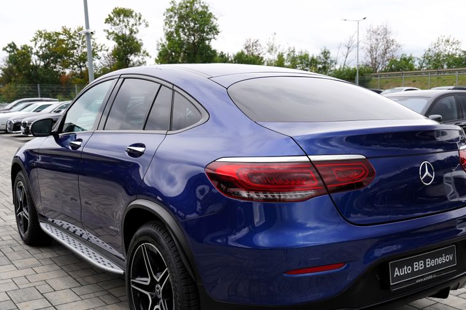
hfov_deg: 48.4
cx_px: 257
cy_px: 192
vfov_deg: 33.2
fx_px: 517
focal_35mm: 40
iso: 100
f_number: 5
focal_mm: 28
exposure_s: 1/100
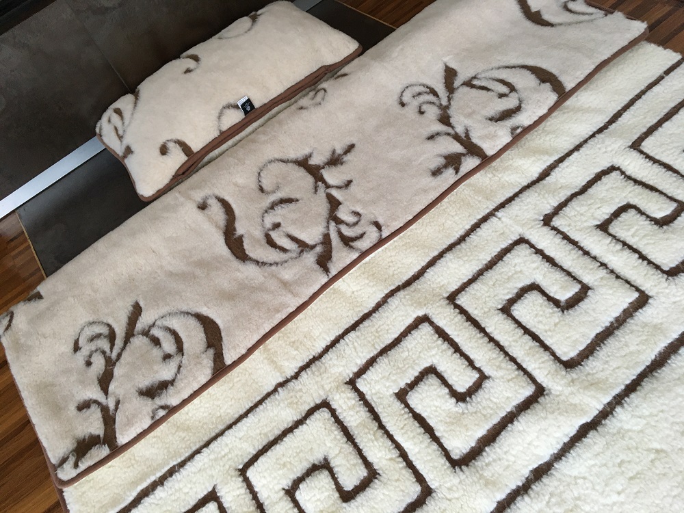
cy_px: 256
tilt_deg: -50.9
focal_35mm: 29
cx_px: 342
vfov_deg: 48.2
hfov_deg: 61.7
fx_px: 573
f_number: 2.2
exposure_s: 1/33
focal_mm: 4.15
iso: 125
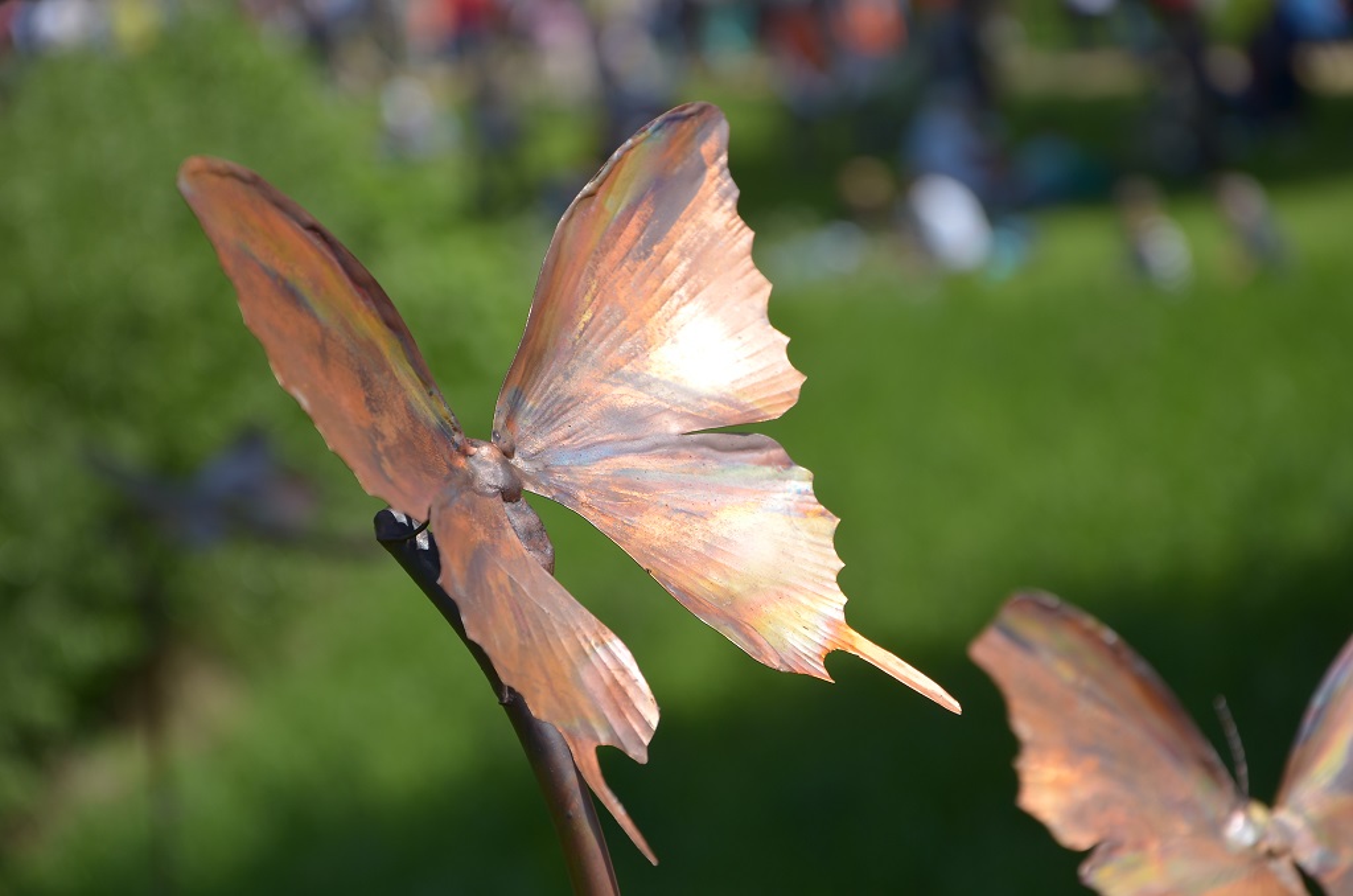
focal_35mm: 120
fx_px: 4500
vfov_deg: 11.4
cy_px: 448
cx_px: 676
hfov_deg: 17.1
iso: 100
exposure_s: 1/125
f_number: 5.6
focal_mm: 80
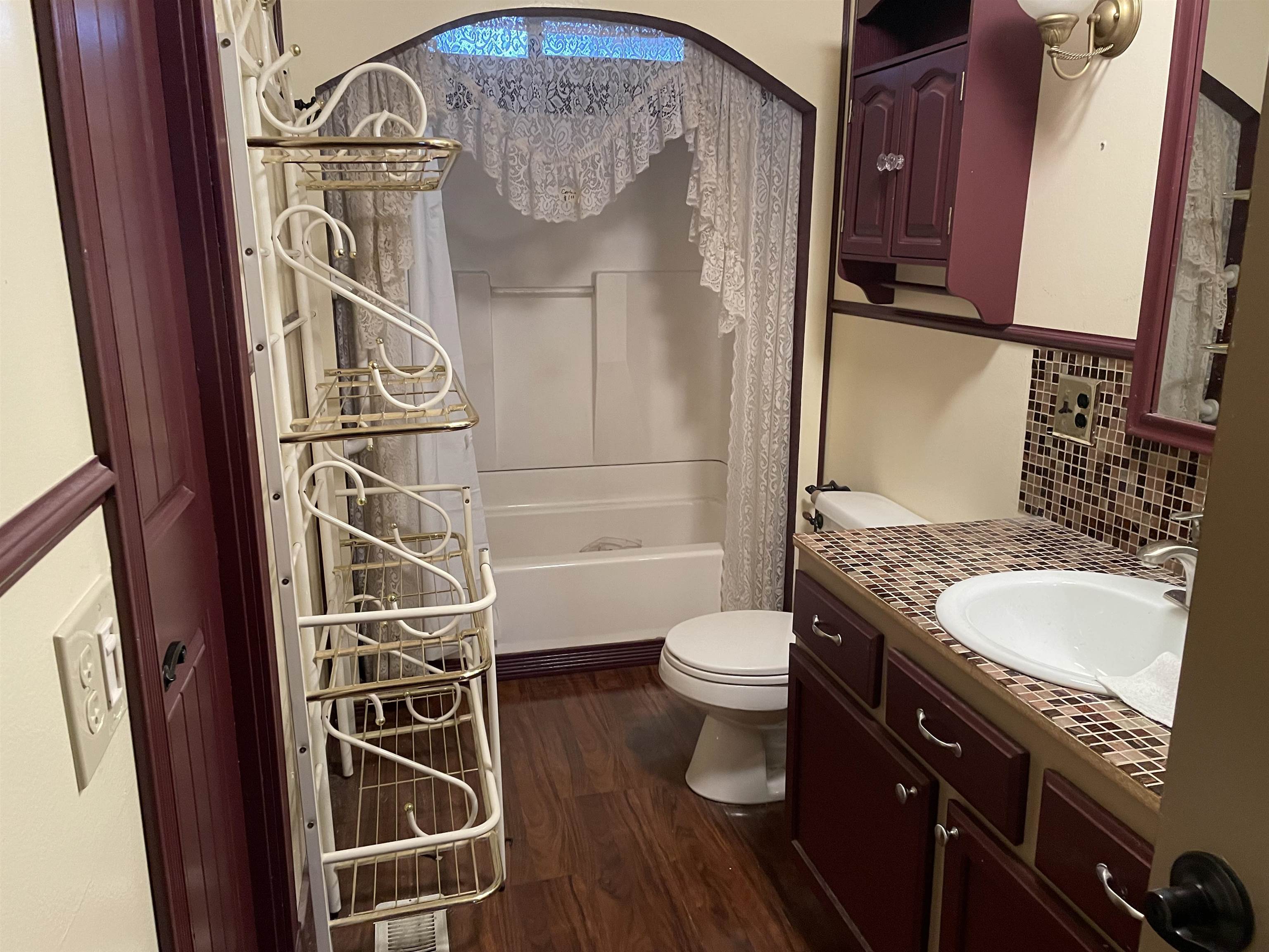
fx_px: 953
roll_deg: -0.1
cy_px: 476
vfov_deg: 53.1
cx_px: 634
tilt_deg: -15.6
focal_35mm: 26
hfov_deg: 67.3
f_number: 1.6
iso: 400
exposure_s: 1/60
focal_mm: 4.2
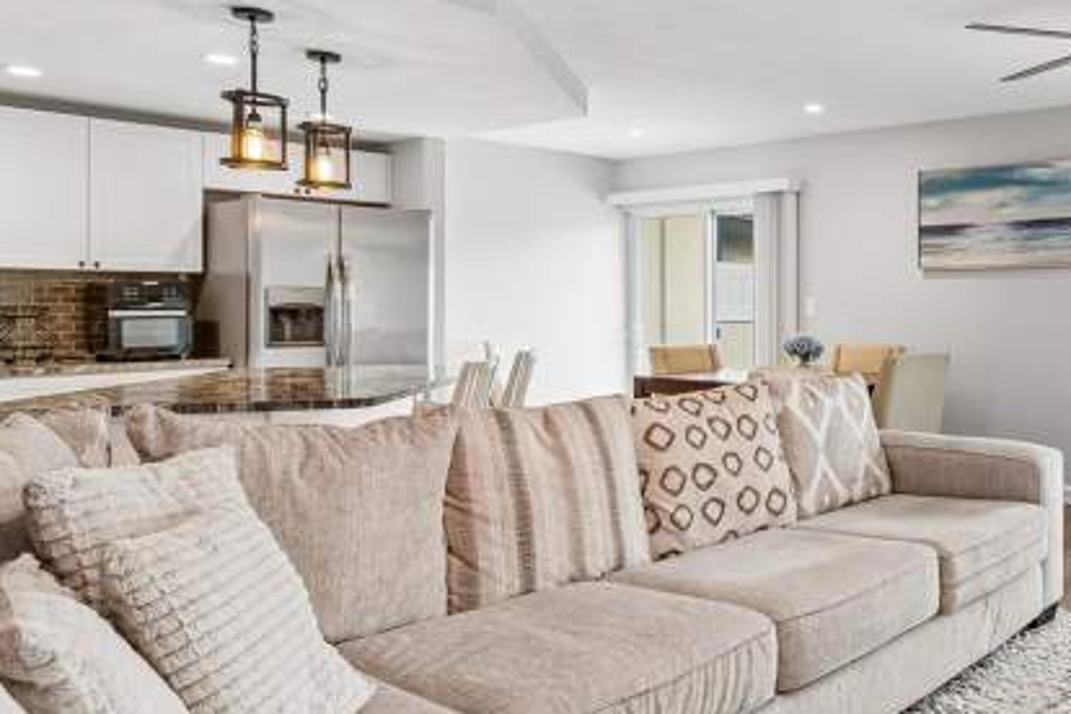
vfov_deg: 44.6
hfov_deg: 54.5
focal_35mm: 29
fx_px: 863
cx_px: 986
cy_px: 268
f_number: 5.6
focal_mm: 10
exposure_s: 1/30
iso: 100
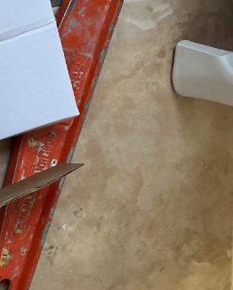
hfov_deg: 16.5
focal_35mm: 93
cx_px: 92
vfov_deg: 20.0
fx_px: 801
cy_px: 7
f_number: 1.6
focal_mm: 5.1
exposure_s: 1/118
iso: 125
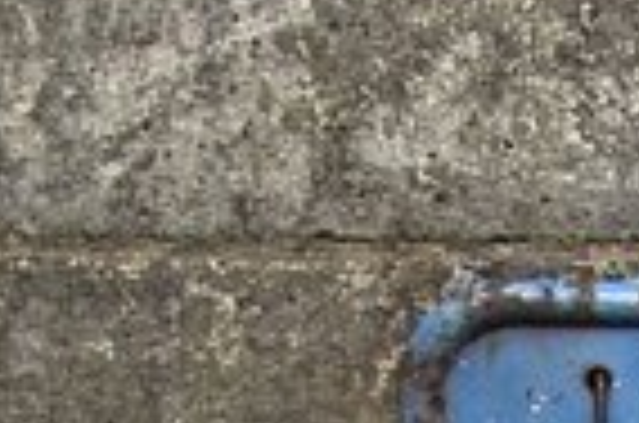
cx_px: 1066
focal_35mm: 246
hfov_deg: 8.2
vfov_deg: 5.3
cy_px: 1109
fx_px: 4357
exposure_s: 1/50
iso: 100
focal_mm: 20
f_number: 11
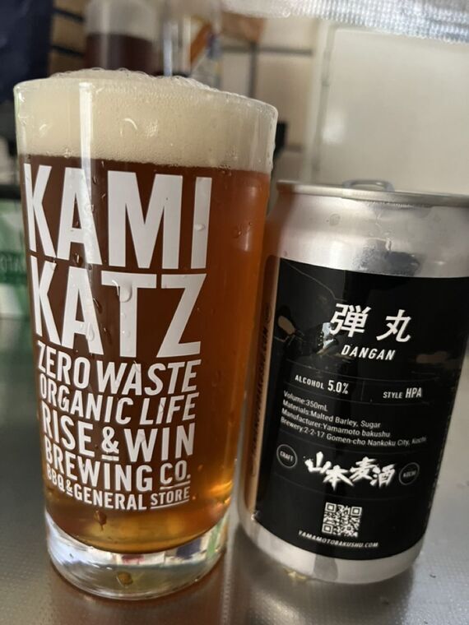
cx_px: 234
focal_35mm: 26
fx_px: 470
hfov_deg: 53.1
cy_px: 312
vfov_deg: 67.3
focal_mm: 5.1
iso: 640
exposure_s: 1/39
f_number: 1.6
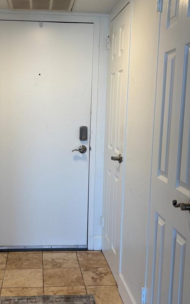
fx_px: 365
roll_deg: -1.2
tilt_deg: -8.3
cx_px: 66
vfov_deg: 45.3
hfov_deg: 29.0
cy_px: 158
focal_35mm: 44
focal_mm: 5.96
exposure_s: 1/120
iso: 80
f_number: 1.6
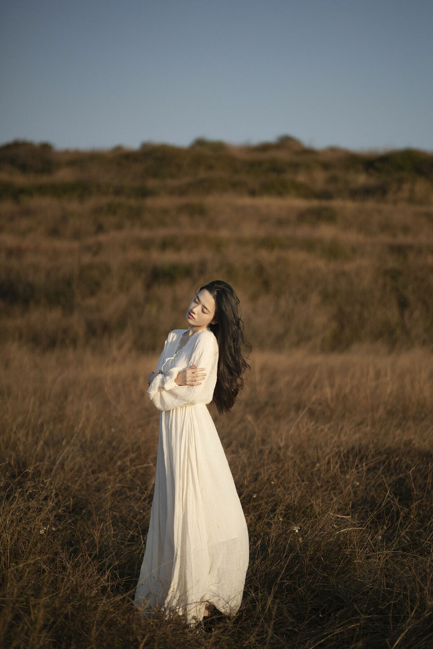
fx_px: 1533
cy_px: 324
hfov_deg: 16.1
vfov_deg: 23.9
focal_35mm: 85
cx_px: 216
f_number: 2
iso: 100
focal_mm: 85
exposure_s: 1/4000
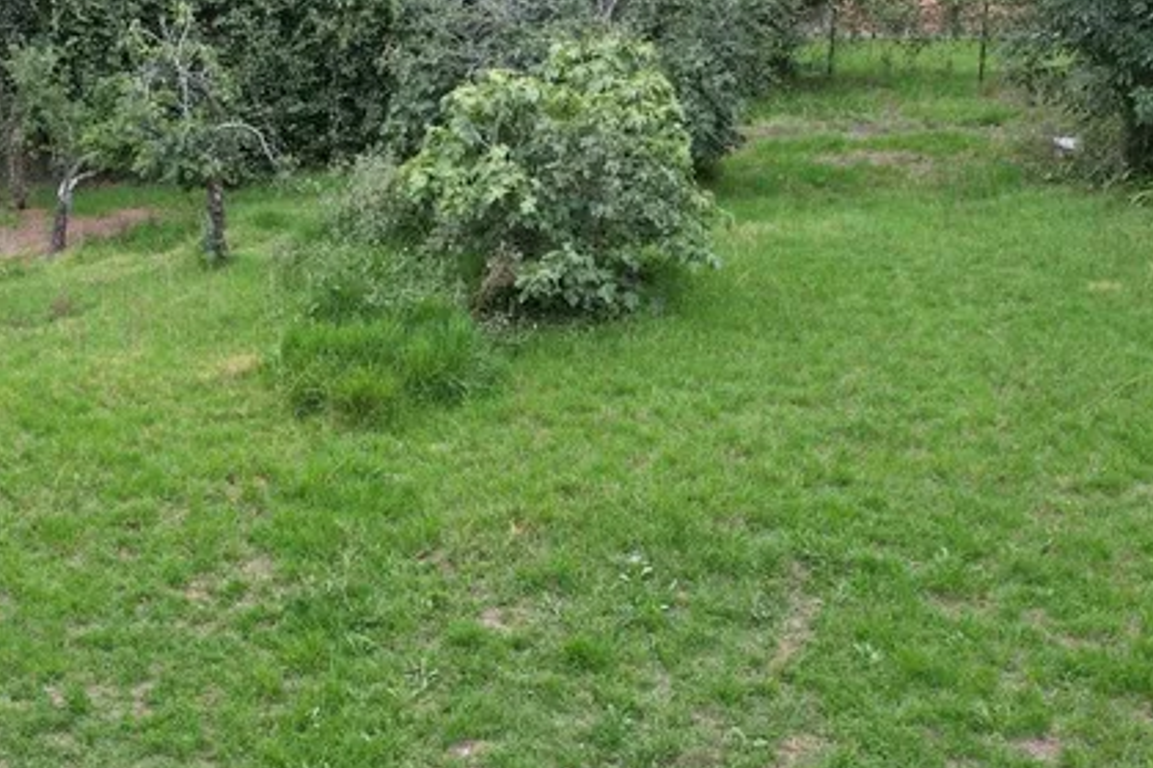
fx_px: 1345
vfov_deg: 31.8
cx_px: 360
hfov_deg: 45.5
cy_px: 436
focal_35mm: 42
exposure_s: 1/15
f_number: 2.8
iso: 100
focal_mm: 8.38
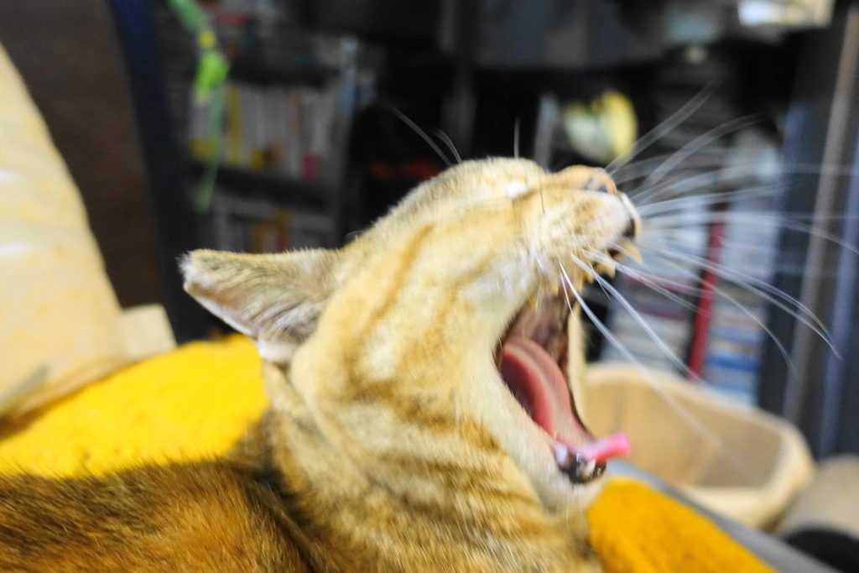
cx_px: 430
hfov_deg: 73.7
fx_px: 573
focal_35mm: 24
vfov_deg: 53.1
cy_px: 286
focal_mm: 8.8
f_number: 1.8
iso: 1600
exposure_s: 1/30
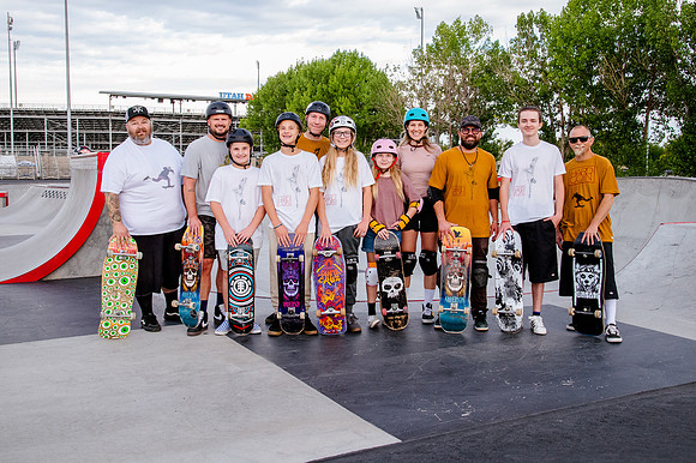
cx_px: 341
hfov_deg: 50.7
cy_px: 205
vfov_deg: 34.9
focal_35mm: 38
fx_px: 735
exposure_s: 1/250
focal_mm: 34
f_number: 9
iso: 2500
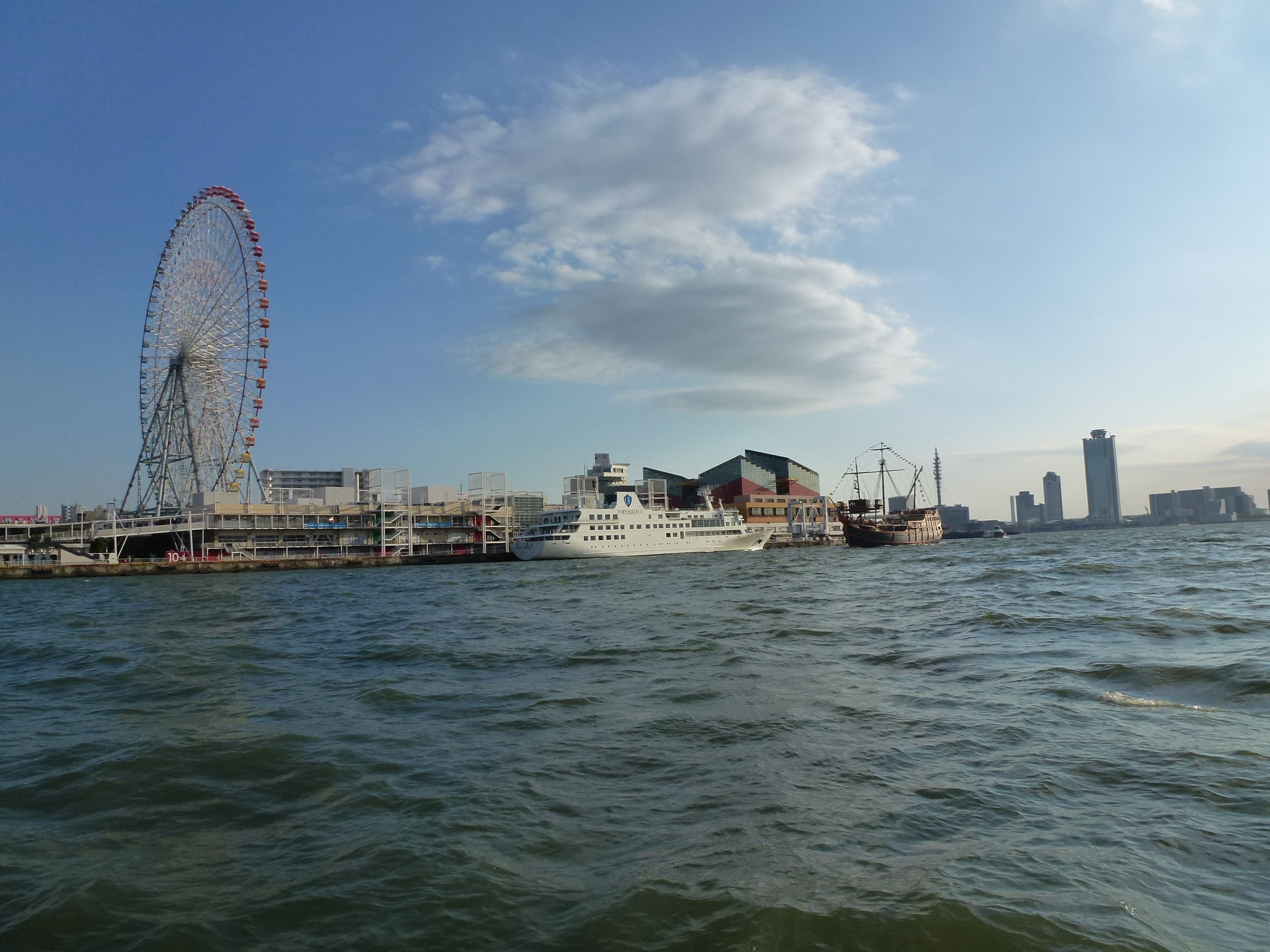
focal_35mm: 24
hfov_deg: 71.6
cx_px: 635
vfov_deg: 56.8
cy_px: 476
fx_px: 881
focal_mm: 4.3
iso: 160
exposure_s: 1/1300
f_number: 4
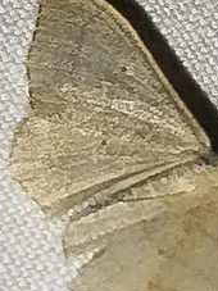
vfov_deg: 6.0
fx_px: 2774
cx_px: 113
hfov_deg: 4.5
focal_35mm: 330
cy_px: 195
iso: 125
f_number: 1.7
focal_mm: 5.31
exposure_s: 1/50
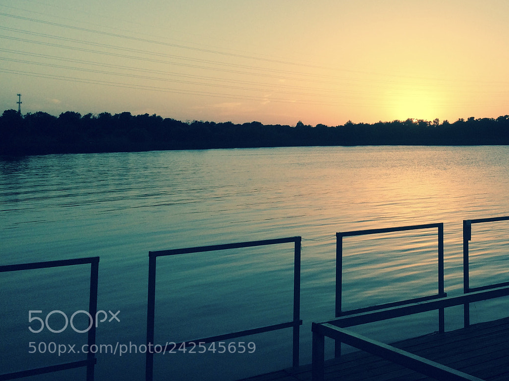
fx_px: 662
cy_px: 91
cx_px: 392
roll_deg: +0.0
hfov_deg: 40.7
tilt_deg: +3.4
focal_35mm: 45
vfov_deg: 31.5
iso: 32
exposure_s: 1/1109
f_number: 2.2
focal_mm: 4.15
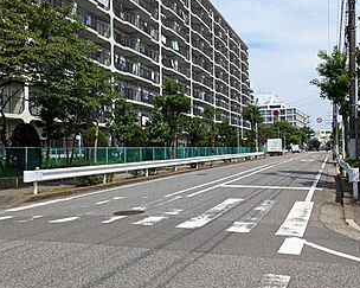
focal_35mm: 36
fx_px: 383
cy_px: 124
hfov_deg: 50.2
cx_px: 204
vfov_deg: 41.1
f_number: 1.89
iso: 45
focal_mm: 5.43
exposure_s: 1/1692
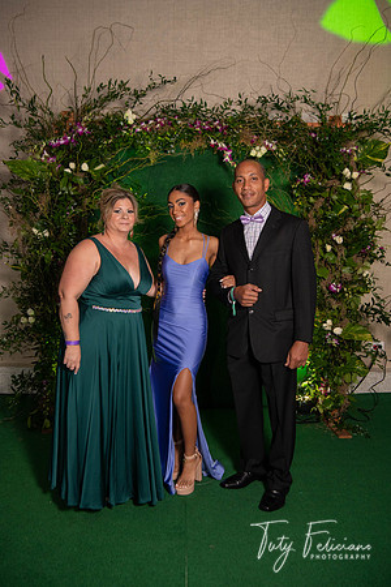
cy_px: 294
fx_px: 570
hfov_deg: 37.9
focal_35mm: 35
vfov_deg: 54.4
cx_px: 196
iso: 800
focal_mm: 35
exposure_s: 1/60
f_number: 5
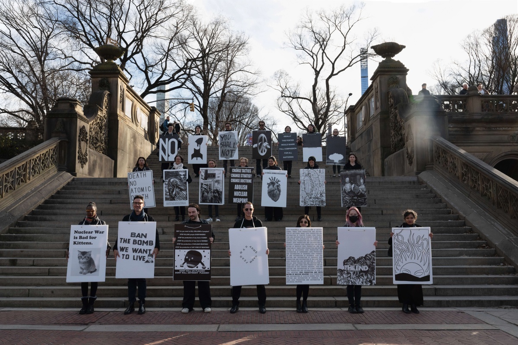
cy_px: 172
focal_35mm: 32
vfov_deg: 41.7
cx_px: 259
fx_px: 453
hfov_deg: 59.5
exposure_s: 1/200
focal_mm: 31.5
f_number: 14
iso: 800
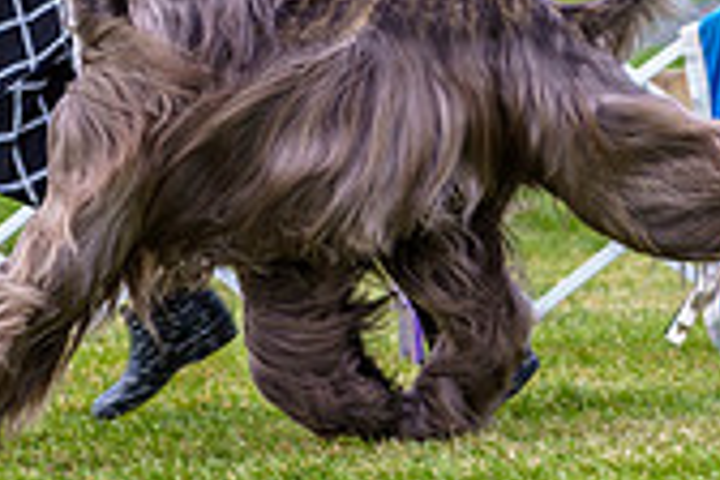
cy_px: -139
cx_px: 377
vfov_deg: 2.3
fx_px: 11839
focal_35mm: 592
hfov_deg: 3.5
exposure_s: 1/500
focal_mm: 171
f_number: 4
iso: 320
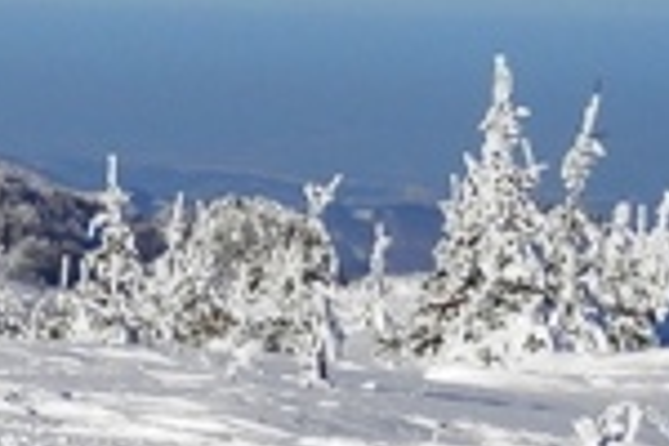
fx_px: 5426
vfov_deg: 4.7
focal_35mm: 292
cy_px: 455
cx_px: -459
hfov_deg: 6.9
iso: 80
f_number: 4.4
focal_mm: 11.9
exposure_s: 1/1250
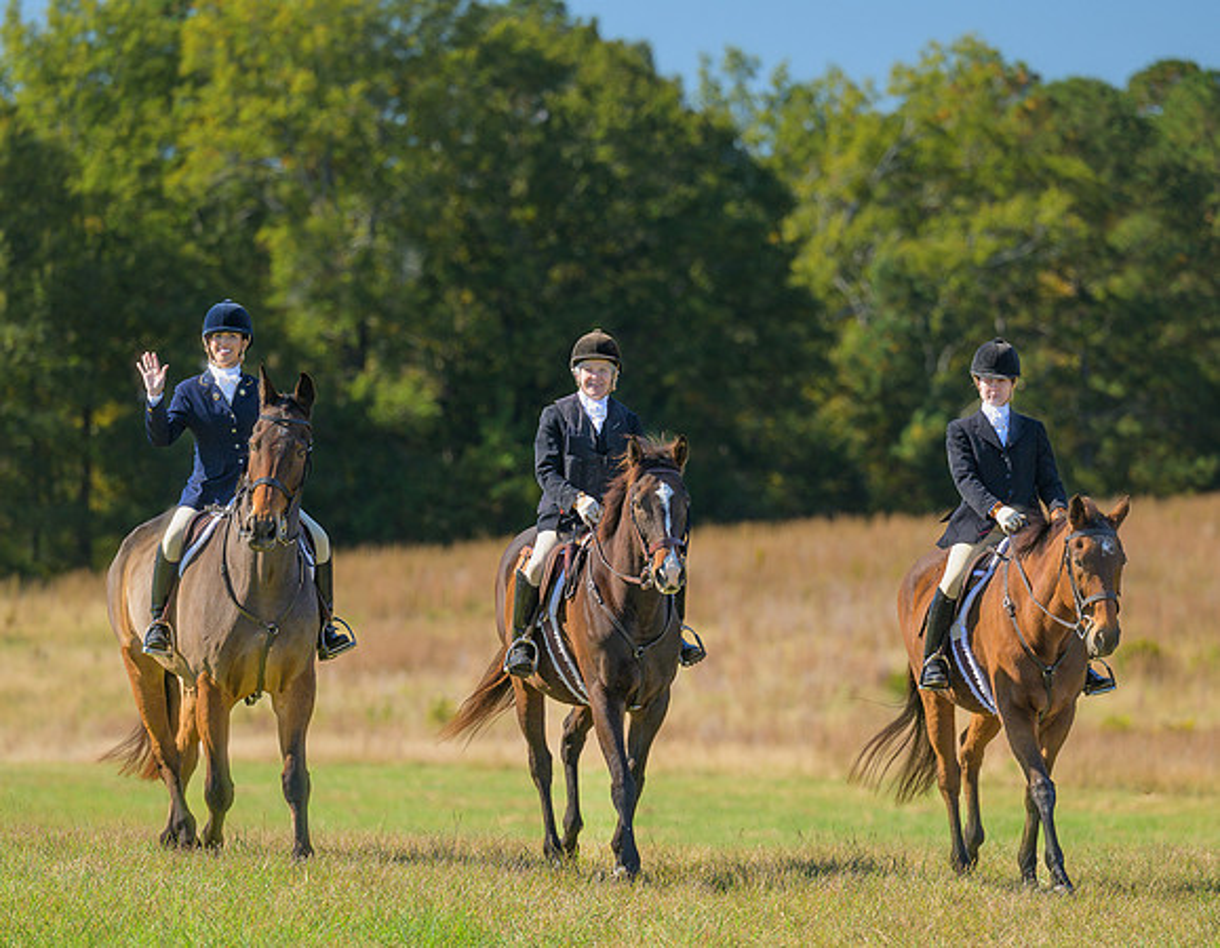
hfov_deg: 8.0
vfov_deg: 6.2
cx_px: 616
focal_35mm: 245
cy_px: 507
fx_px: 8766
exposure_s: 1/500
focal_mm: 200
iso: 200
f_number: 4
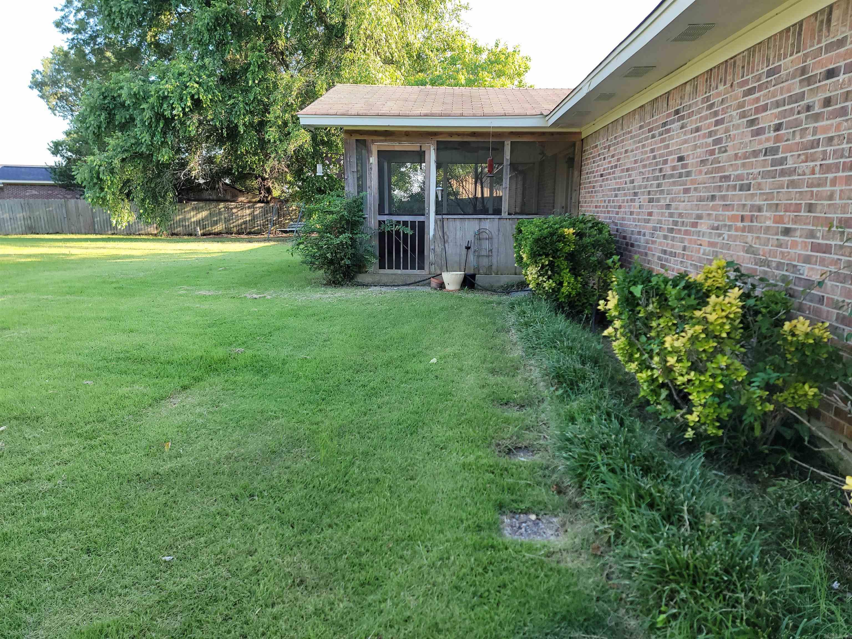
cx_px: 426
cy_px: 320
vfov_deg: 56.8
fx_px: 591
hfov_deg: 71.6
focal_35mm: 24
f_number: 1.8
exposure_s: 1/120
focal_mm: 6.7
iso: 25
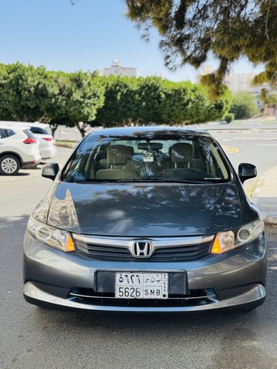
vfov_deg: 39.6
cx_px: 138
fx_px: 512
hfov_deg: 30.3
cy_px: 184
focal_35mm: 48
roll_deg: +0.6
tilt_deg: -8.8
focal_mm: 6.76
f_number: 1.78
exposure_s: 1/1114
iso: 64
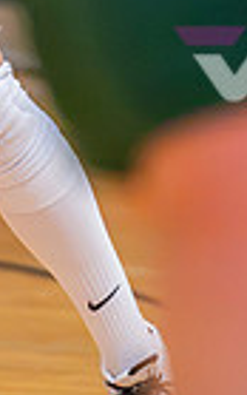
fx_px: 7736
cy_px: -202
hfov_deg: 1.8
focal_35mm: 719
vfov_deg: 2.9
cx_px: -176
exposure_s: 1/800
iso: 10000
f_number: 2.8
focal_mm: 145
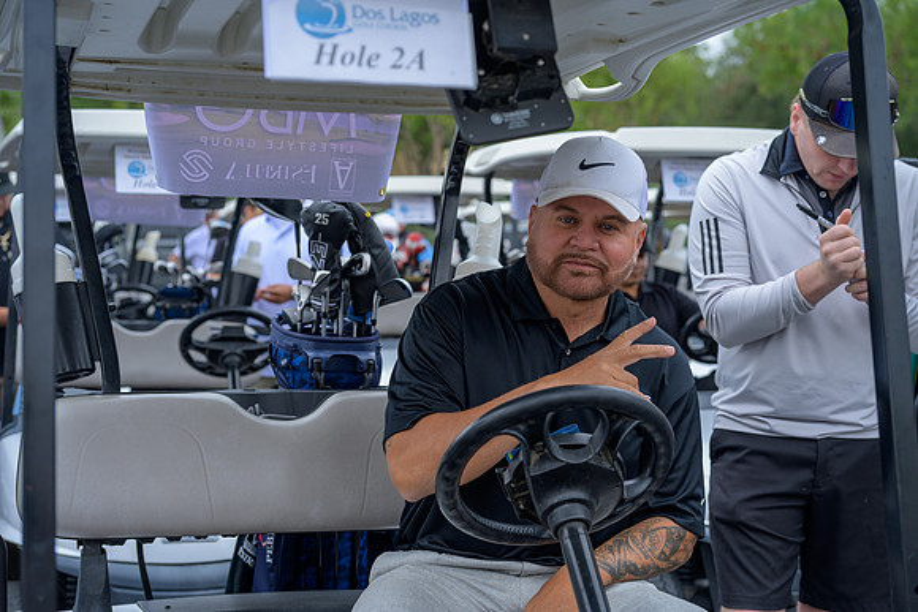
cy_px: 306
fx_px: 1428
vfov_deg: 24.2
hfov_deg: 35.6
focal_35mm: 56
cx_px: 459
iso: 100
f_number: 4
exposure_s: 1/200
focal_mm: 56
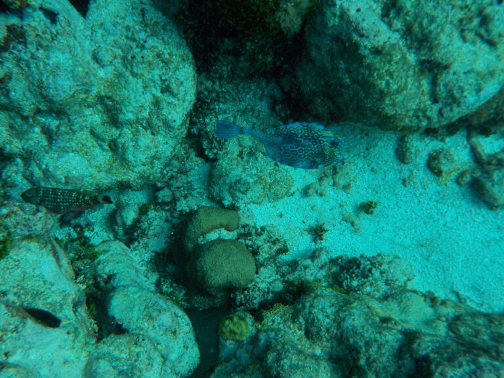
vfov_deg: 46.8
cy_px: 189
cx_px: 252
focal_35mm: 30
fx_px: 437
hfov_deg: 60.0
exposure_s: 1/640
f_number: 3.3
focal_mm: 4.1
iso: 125
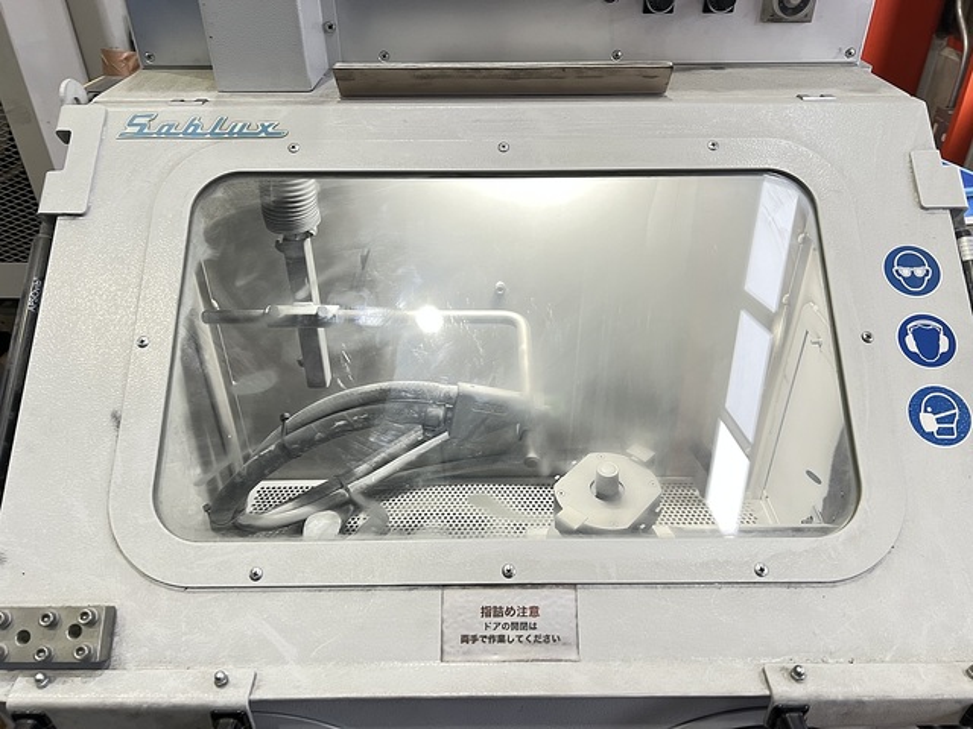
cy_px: 364
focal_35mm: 26
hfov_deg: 67.3
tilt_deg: -34.3
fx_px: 731
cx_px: 486
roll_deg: +0.6
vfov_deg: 53.1
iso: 160
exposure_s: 1/60
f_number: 1.5
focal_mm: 5.7
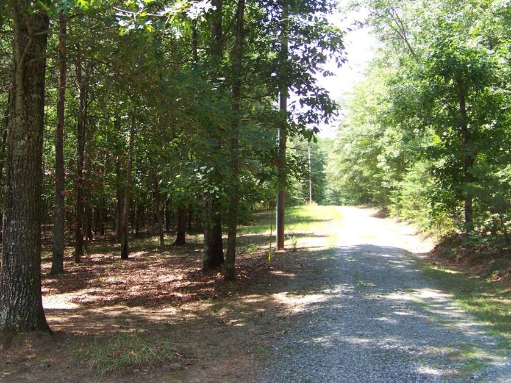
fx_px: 649
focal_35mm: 44
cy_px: 164
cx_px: 249
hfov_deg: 43.0
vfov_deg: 32.8
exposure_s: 1/160
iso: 67
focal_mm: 5.85
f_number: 2.8
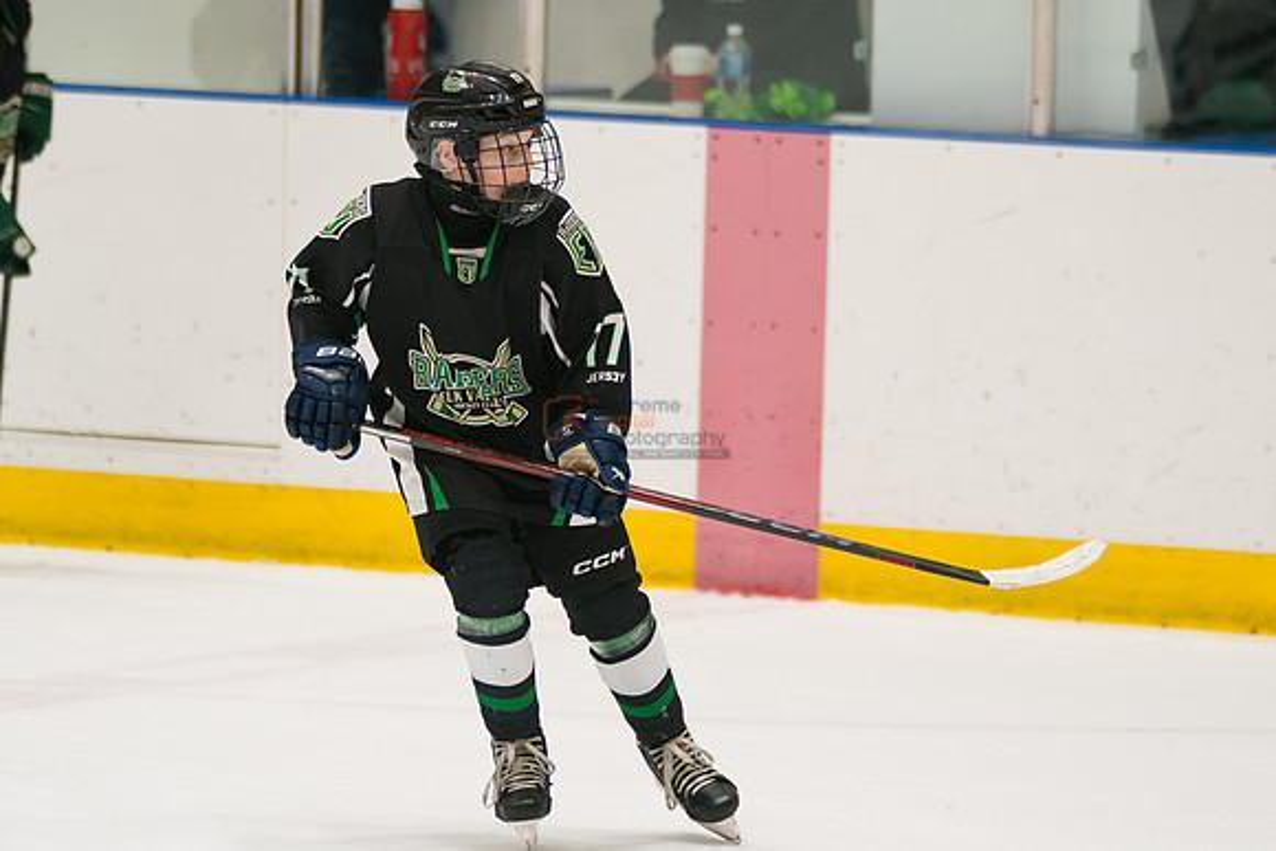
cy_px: 378
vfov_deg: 3.9
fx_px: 12605
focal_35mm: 356
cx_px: 557
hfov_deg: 5.8
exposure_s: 1/1000
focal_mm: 209
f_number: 3.2
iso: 3200
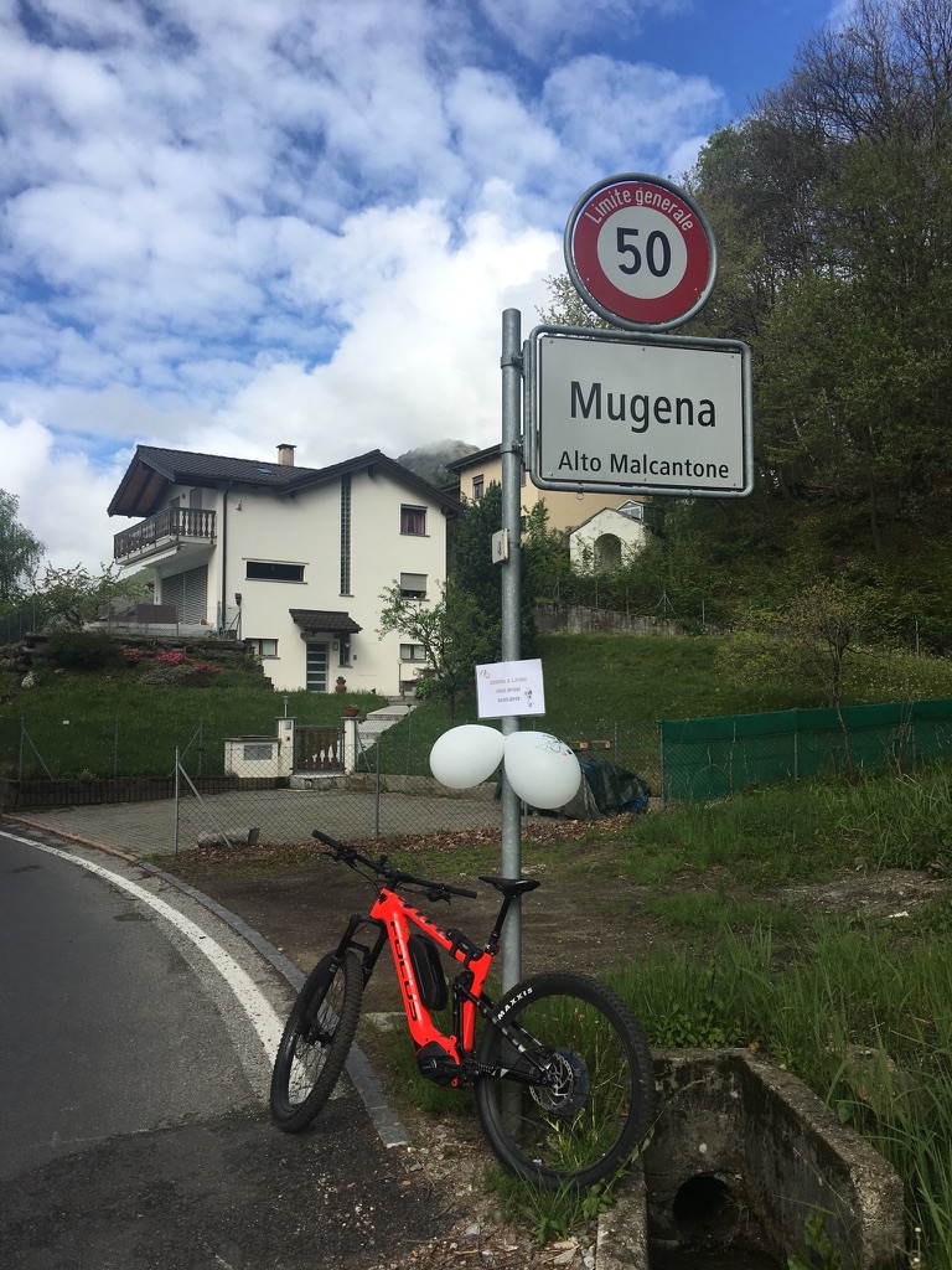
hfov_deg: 48.2
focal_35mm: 29
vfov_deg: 61.7
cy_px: 635
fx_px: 1063
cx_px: 476
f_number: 2.2
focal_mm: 4.15
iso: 25
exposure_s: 1/1282
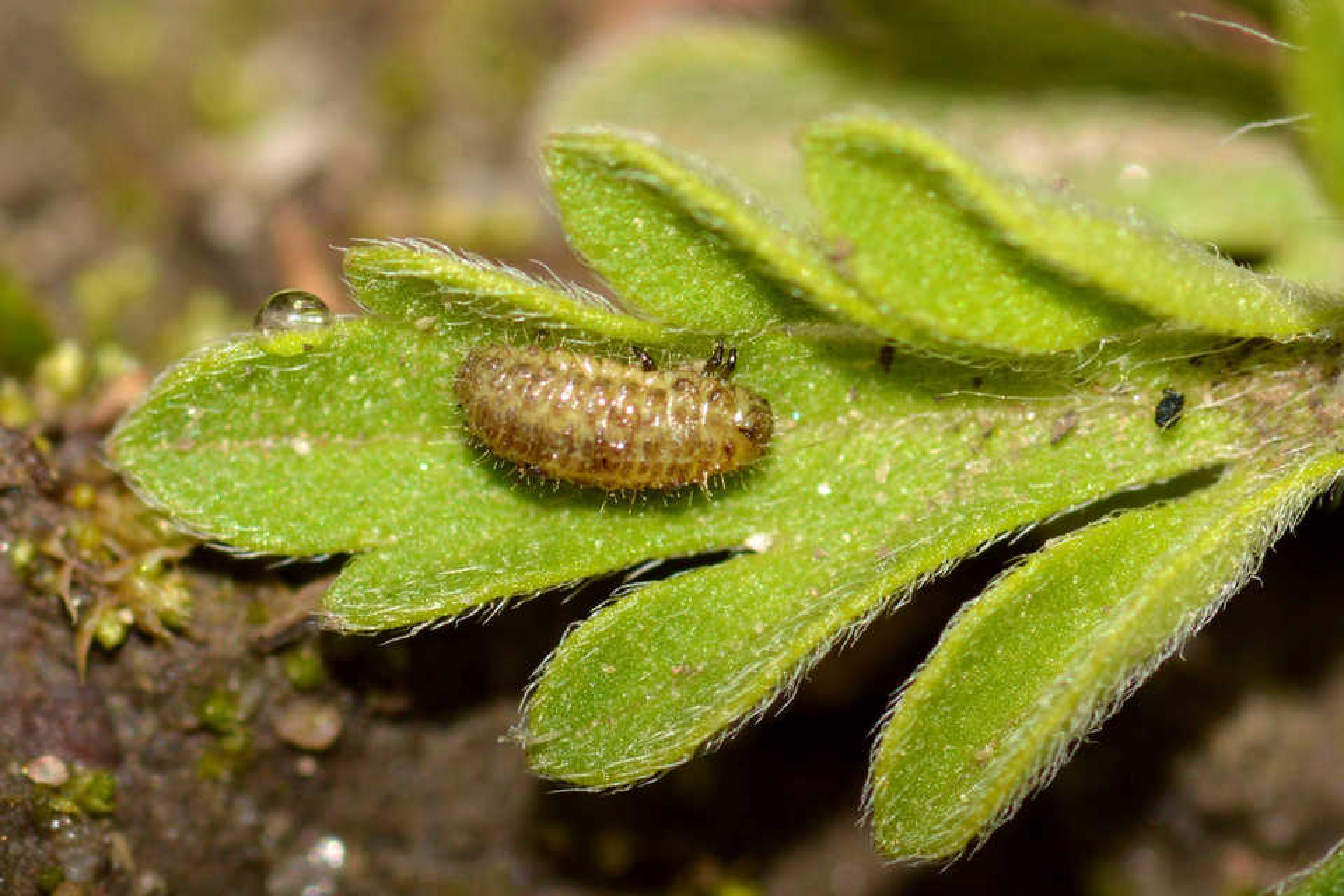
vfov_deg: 9.1
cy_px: 448
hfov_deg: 13.7
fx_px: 5600
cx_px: 672
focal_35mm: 150
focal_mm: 100
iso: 100
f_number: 18
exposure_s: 1/200
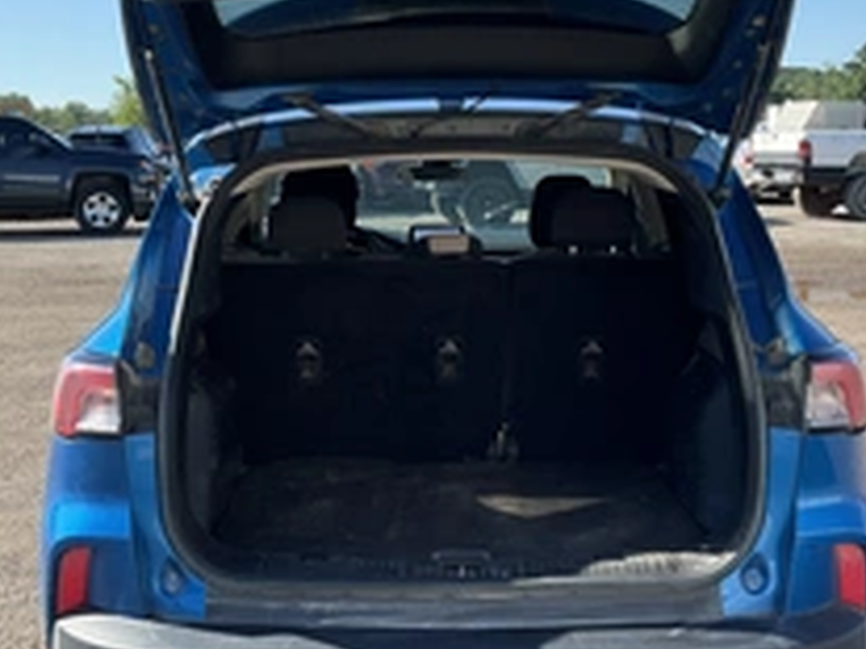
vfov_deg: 26.1
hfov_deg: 34.4
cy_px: 301
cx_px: 406
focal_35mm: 56
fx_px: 1400
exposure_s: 1/898
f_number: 1.8
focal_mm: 3
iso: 25
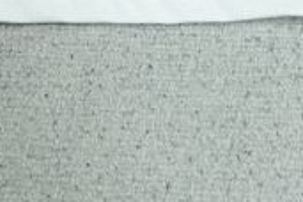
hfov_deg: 18.1
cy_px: -114
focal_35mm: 112
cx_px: 248
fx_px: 943
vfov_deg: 11.6
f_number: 8
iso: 1000
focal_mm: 16
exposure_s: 1/160
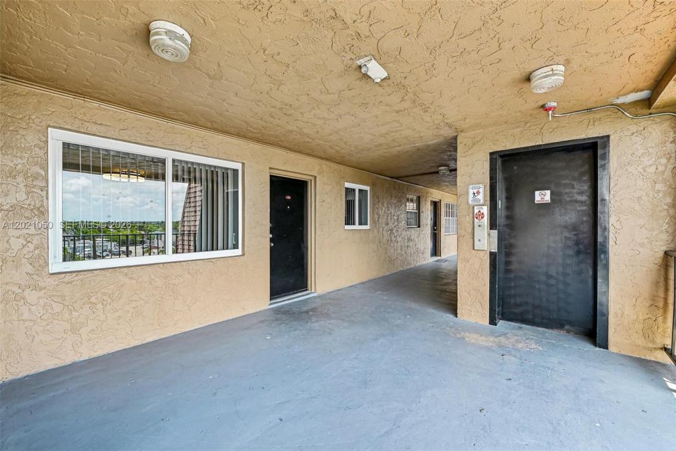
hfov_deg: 104.3
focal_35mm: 14
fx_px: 263
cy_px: 226
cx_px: 338
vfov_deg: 81.2
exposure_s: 1/30
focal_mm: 14
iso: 100
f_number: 7.1
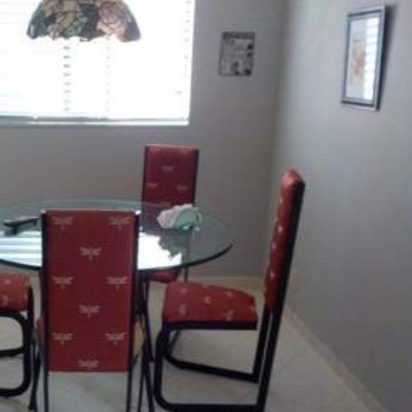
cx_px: 88
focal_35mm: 44
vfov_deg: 38.3
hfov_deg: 37.1
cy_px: 234
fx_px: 592
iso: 280
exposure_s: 1/30
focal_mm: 4.1
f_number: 3.3
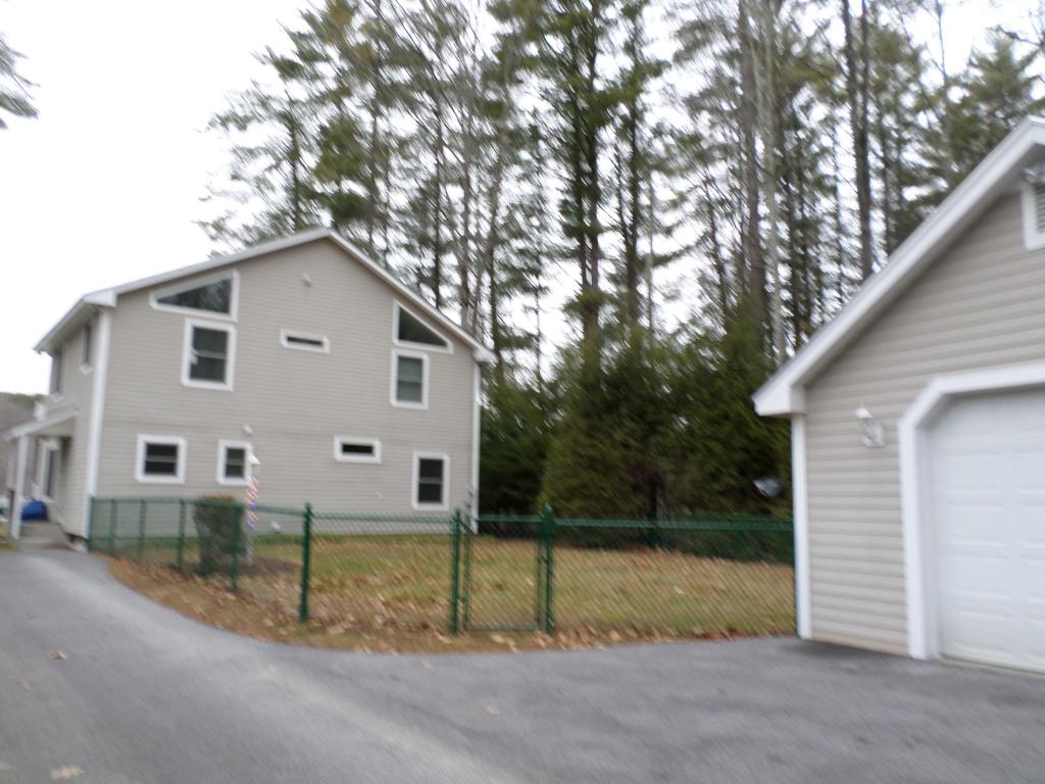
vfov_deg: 54.9
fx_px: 755
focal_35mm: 25
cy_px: 392
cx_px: 522
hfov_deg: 69.4
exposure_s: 1/45
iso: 80
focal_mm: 4.5
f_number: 2.5
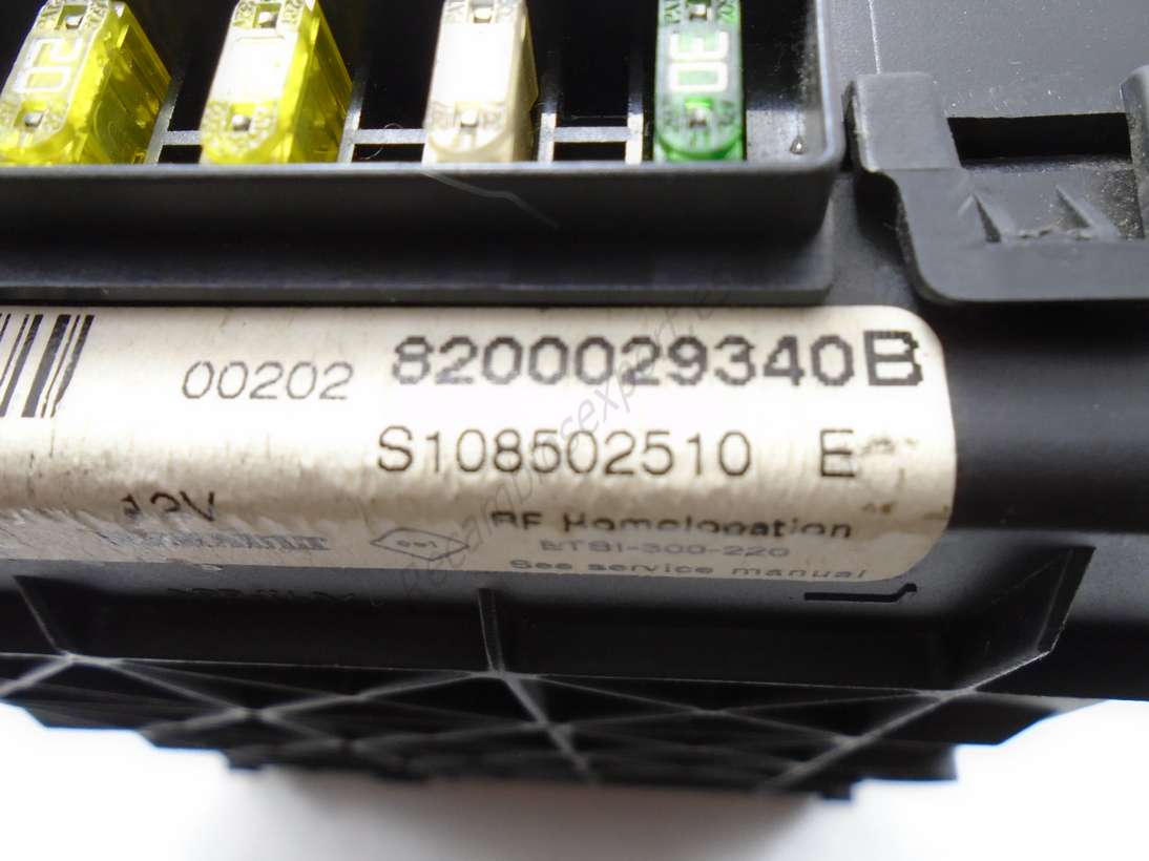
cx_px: 574
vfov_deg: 53.0
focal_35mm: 26
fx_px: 863
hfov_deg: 67.3
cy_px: 430
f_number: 3.2
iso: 200
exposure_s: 1/30
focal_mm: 4.6
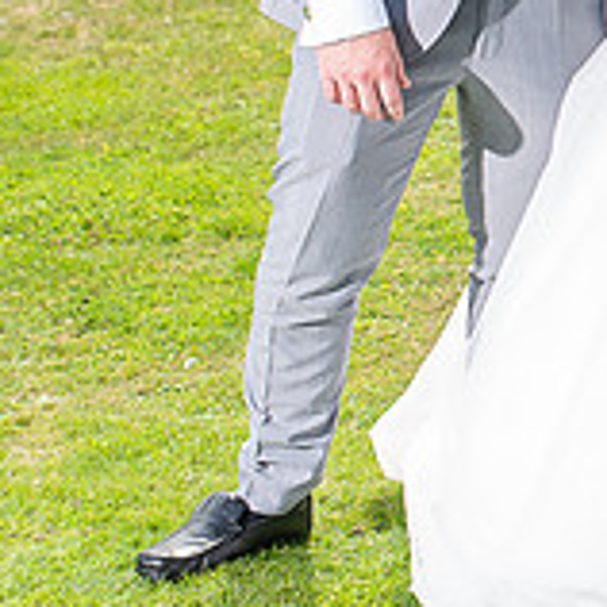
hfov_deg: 11.5
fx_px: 2877
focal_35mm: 145
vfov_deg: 11.8
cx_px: 936
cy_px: -91
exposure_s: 1/800
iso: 100
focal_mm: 35
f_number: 2.8
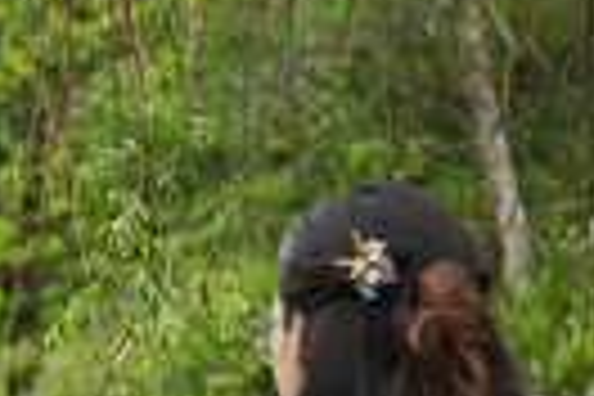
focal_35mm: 379
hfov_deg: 5.3
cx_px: -576
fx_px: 6253
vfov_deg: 3.6
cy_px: 583
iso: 100
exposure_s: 1/400
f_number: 4
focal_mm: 86
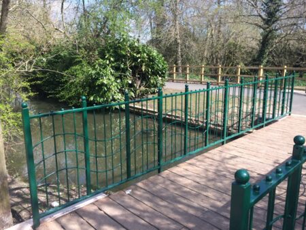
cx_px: 153
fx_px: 256
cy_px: 115
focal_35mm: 29
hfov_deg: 61.6
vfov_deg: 48.3
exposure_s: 1/820
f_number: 2.2
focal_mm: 4.15
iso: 32
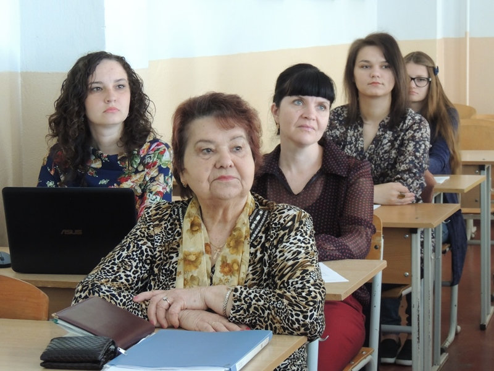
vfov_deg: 14.8
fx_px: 1427
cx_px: 247
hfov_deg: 19.6
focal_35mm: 100
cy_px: 186
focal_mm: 17.8
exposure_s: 1/25
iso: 640
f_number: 4.1
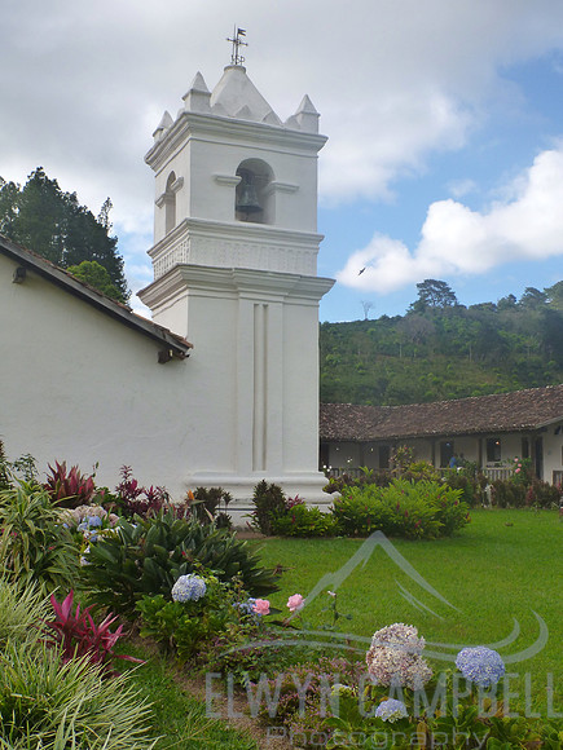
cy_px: 375
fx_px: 889
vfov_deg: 45.8
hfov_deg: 35.1
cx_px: 282
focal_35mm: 41
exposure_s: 1/400
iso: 160
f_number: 4.2
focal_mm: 7.4
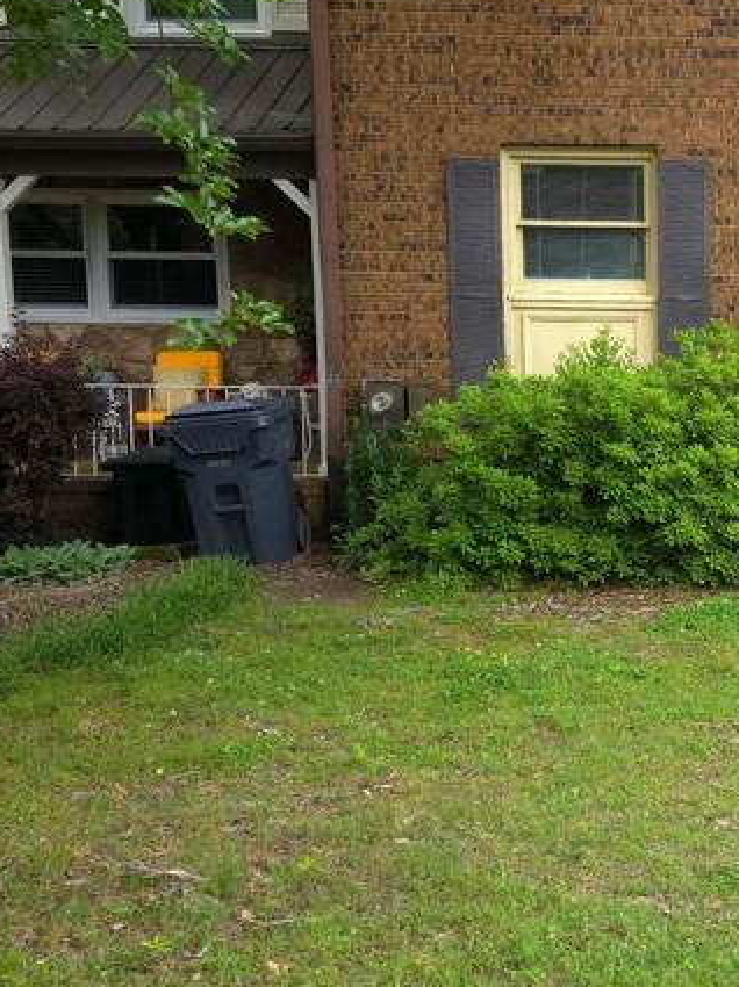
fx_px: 1482
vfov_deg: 36.8
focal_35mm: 52
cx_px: 813
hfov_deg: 25.9
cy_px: 523
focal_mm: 5.4
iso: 50
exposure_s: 1/133
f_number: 1.8
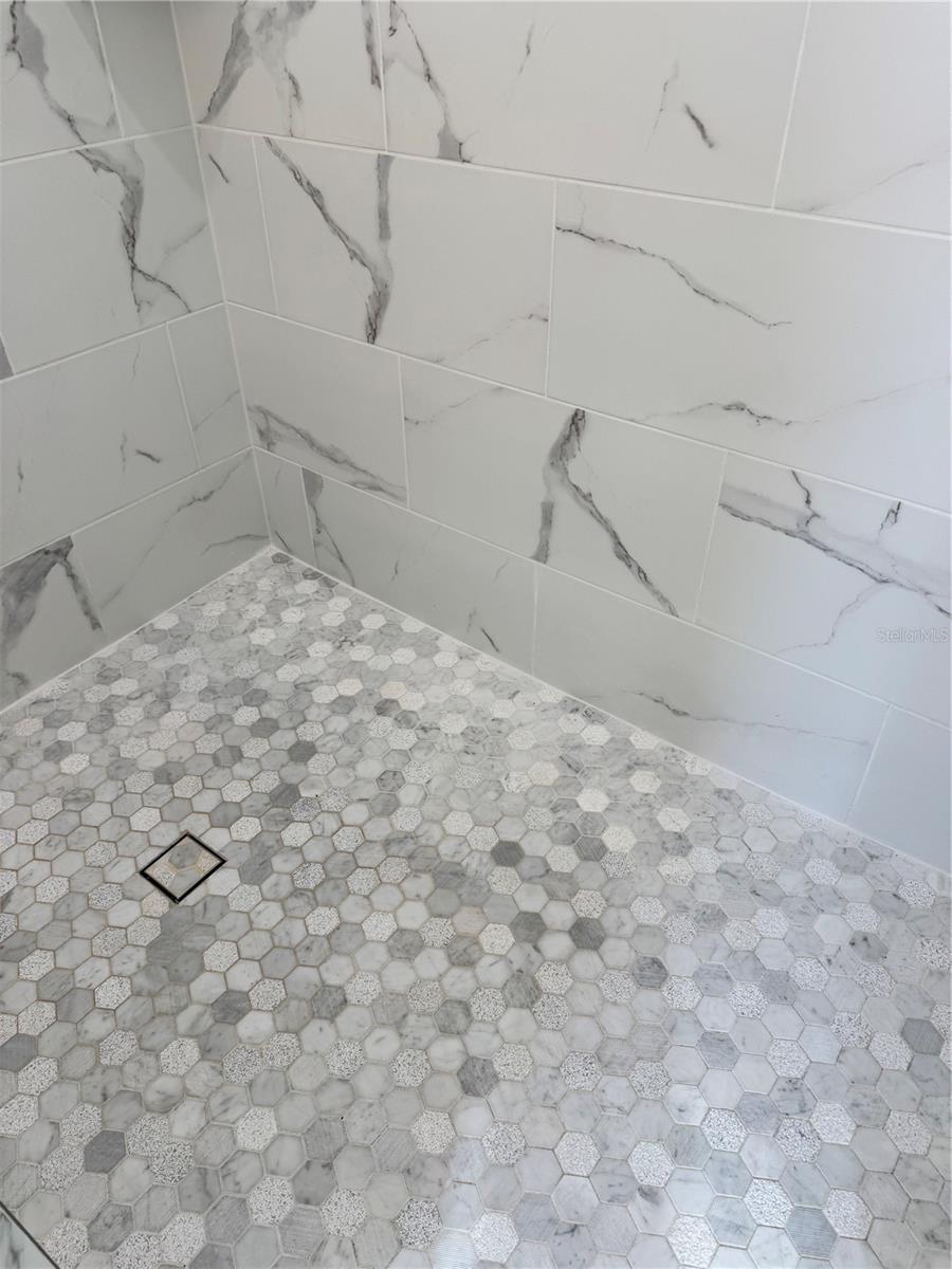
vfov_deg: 71.6
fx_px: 880
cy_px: 634
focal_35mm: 24
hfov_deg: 56.8
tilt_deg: -38.8
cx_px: 476
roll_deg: +2.6
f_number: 1.78
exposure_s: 1/170
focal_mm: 6.76
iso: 64
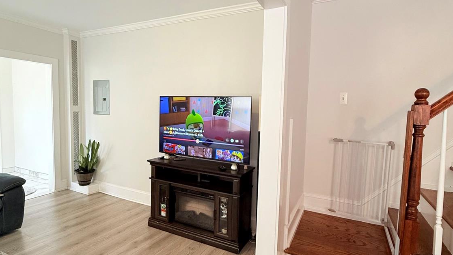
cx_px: 223
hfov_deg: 83.8
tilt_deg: -4.4
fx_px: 252
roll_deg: -0.5
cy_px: 127
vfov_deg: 53.6
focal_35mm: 21
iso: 250
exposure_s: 1/60
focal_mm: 2.22
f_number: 2.2
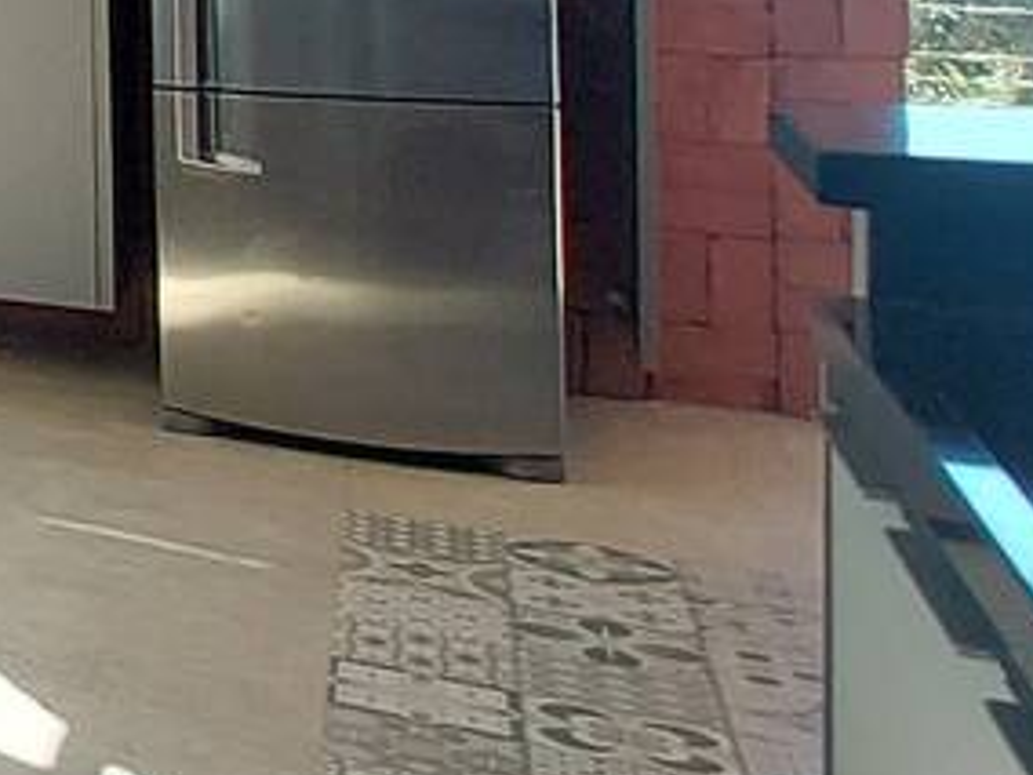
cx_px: -1360
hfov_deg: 15.9
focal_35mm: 66
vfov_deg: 21.0
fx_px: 1970
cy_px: -116
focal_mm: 1.74
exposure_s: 1/148
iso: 40
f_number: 2.2
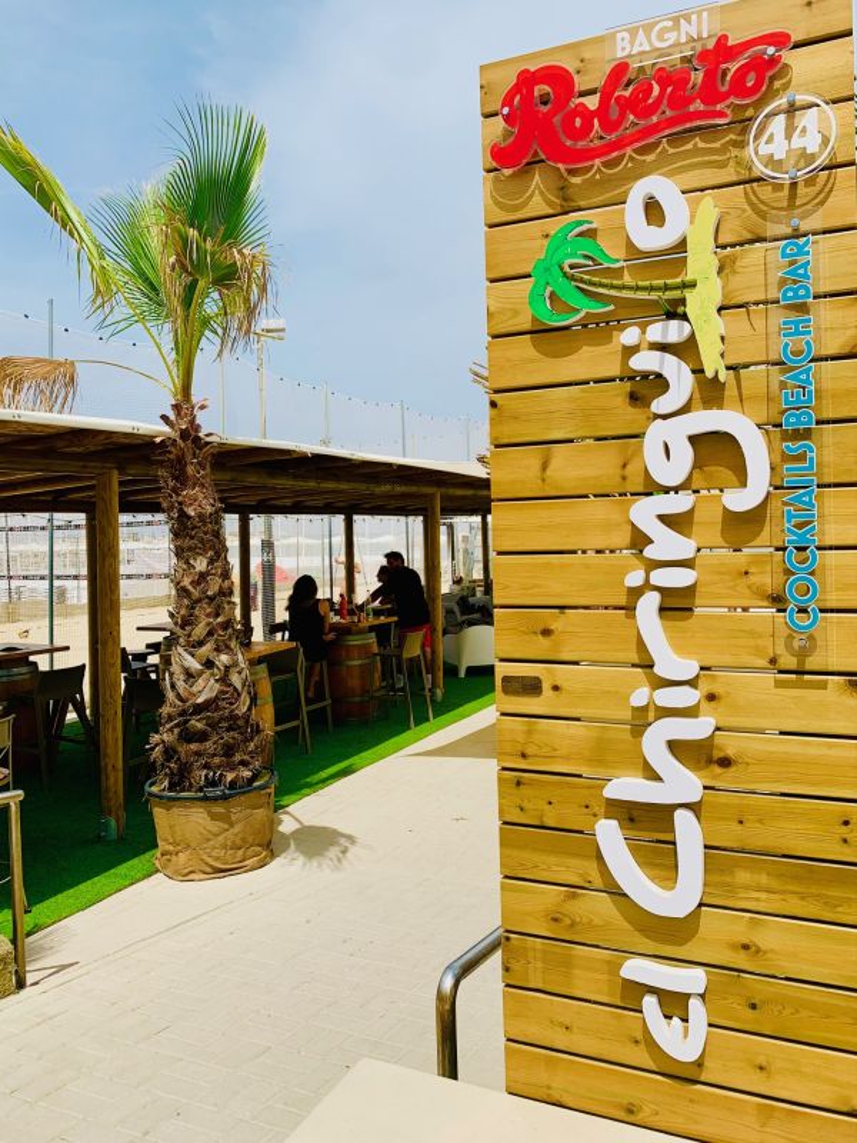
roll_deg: +1.5
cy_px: 572
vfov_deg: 67.3
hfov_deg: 53.1
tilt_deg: -1.0
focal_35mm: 26
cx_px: 428
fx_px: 858
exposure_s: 1/4274
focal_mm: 4.25
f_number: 1.8
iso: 25
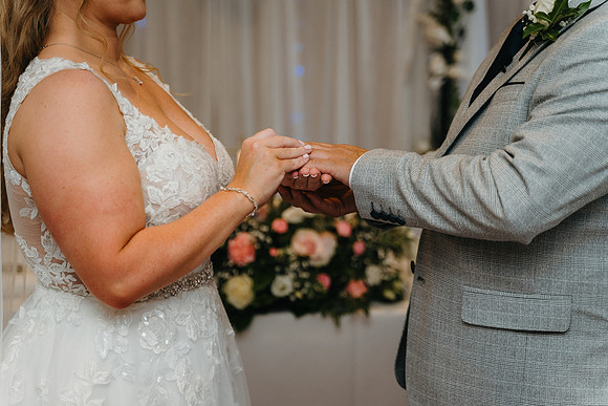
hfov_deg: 27.0
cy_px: 203
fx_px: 1267
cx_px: 304
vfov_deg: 18.2
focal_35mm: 75
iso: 800
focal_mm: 75
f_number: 2.8
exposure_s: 1/160
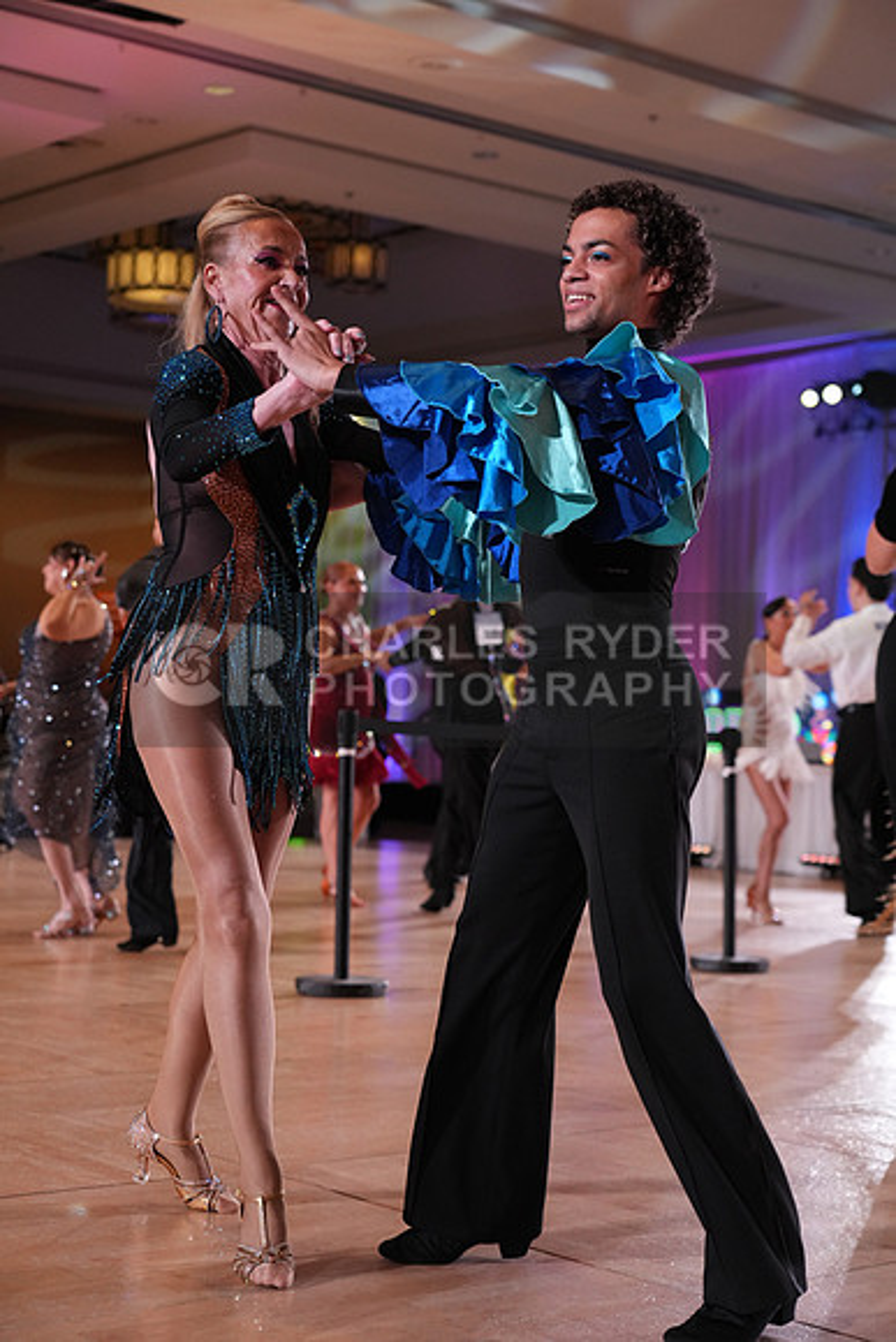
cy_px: 671
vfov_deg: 33.9
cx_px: 448
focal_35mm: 59
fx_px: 2201
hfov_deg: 23.0
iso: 2500
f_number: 4
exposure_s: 1/500
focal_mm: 59
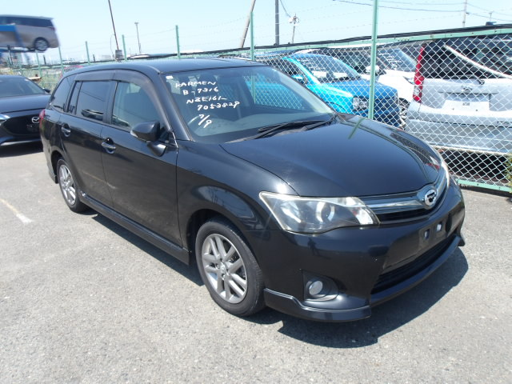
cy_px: 192
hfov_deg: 65.3
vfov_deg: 51.4
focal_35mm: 27
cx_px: 256
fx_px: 399
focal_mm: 4.9
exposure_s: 1/60
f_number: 10.4
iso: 119
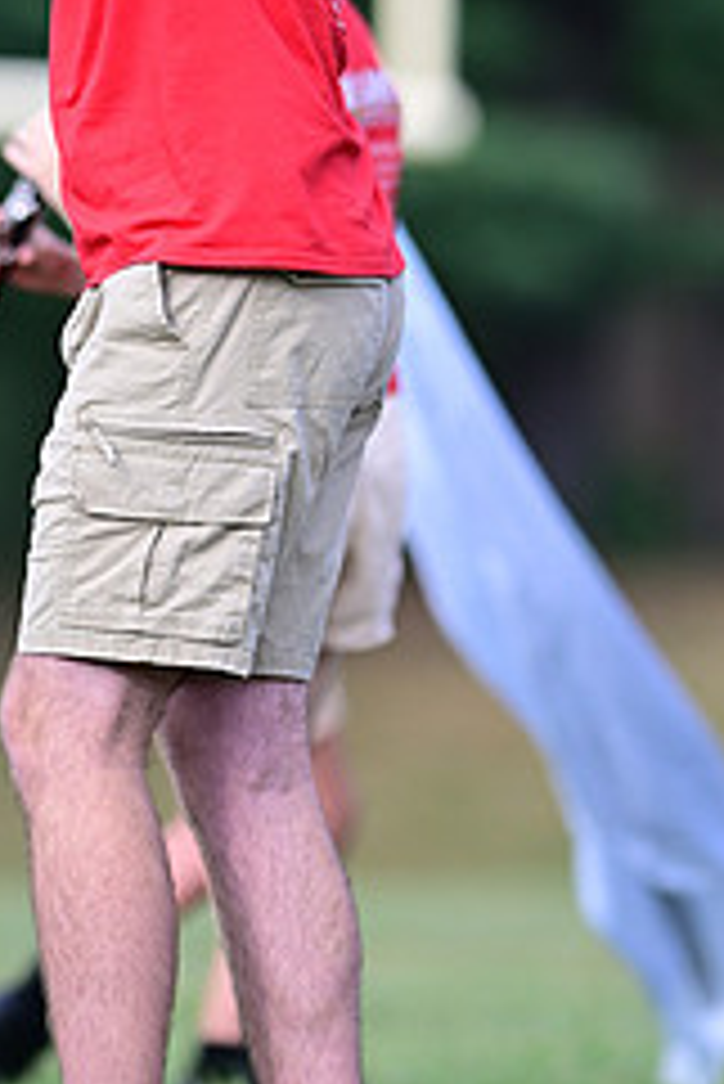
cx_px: 173
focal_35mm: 721
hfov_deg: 1.9
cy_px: 274
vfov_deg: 2.9
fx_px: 21717
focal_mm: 300
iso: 400
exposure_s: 1/2000
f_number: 2.8
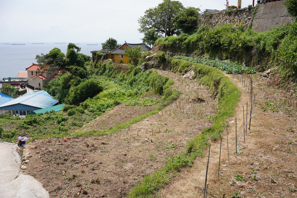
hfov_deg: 54.4
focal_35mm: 35
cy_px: 99
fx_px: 289
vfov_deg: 37.9
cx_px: 148
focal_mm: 35
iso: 125
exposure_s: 1/100
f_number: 13
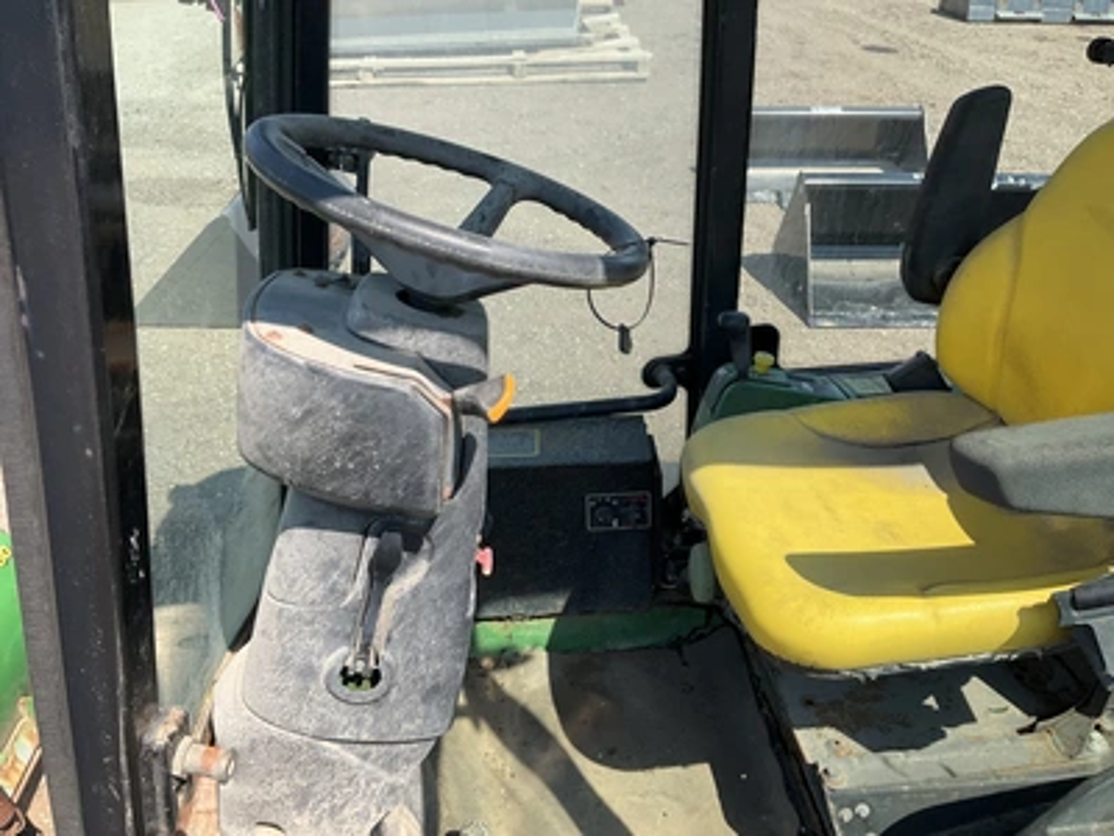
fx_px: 933
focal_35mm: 29
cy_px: 418
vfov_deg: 48.2
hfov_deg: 61.7
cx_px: 557
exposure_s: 1/739
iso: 25
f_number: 1.8
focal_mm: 3
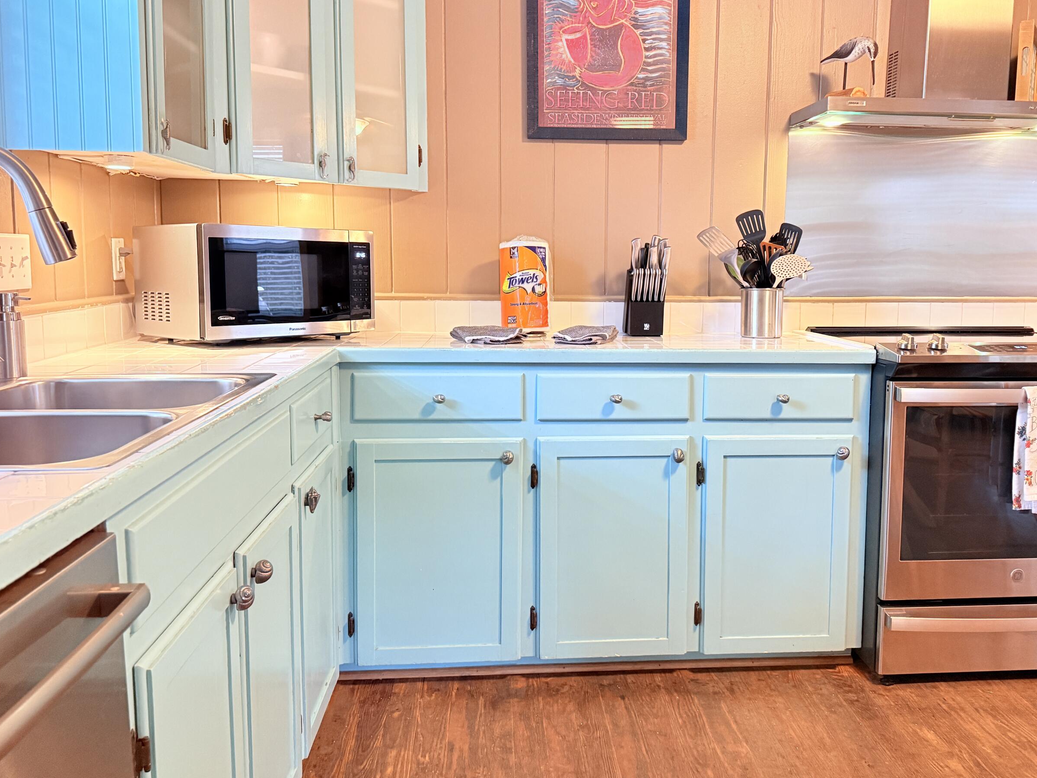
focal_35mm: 30
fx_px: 899
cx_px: 573
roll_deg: -0.8
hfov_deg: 59.8
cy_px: 346
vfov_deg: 46.7
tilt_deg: -6.7
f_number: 1.78
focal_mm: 6.76
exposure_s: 1/60
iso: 400
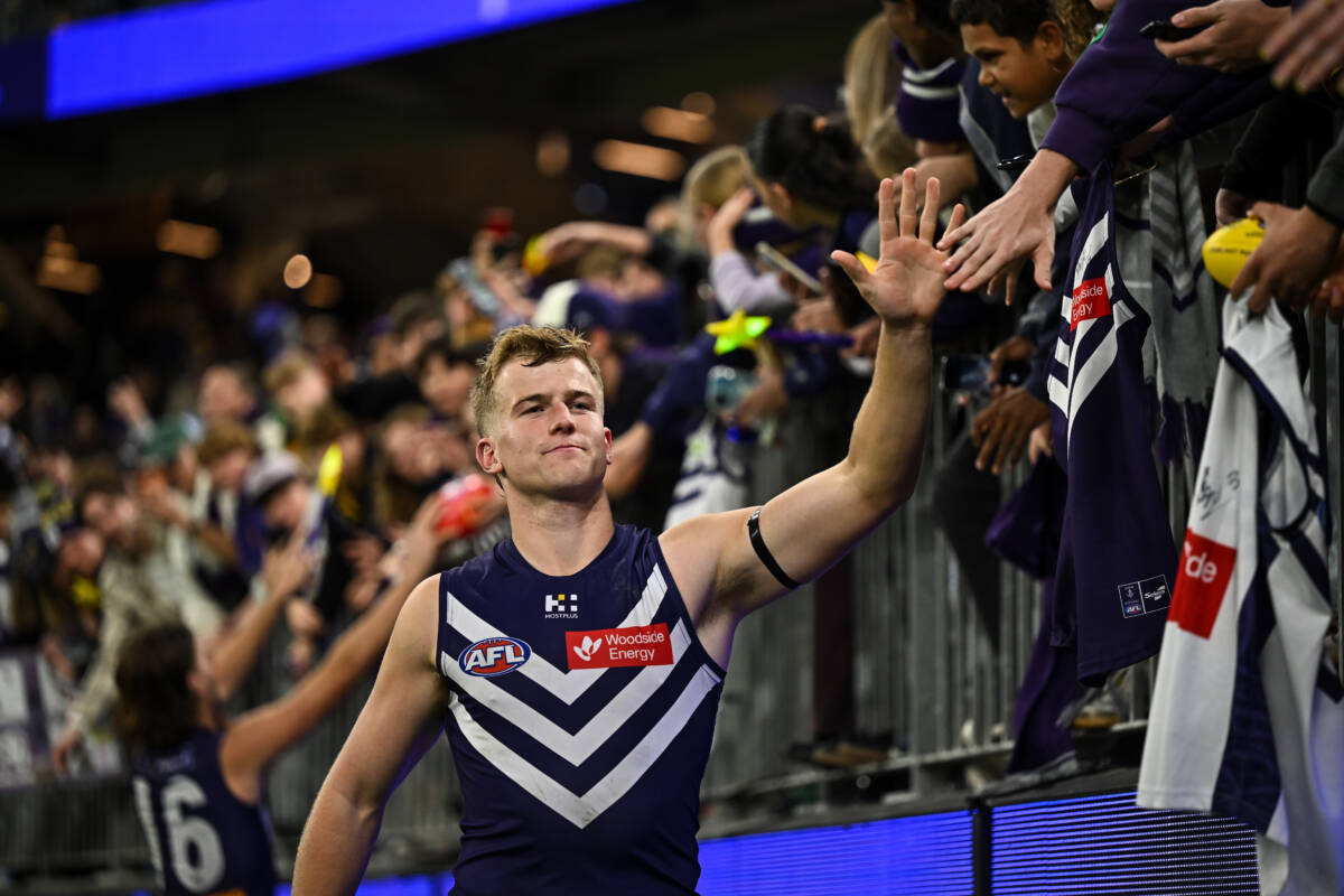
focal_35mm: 150
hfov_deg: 13.7
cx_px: 672
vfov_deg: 9.1
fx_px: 5600
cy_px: 448
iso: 1000
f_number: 2.8
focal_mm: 150
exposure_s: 1/640
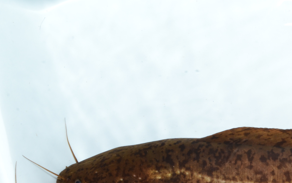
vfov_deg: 15.0
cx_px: 289
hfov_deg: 23.4
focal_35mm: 85
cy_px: 195
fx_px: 676
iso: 400
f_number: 22
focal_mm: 26
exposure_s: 1/60
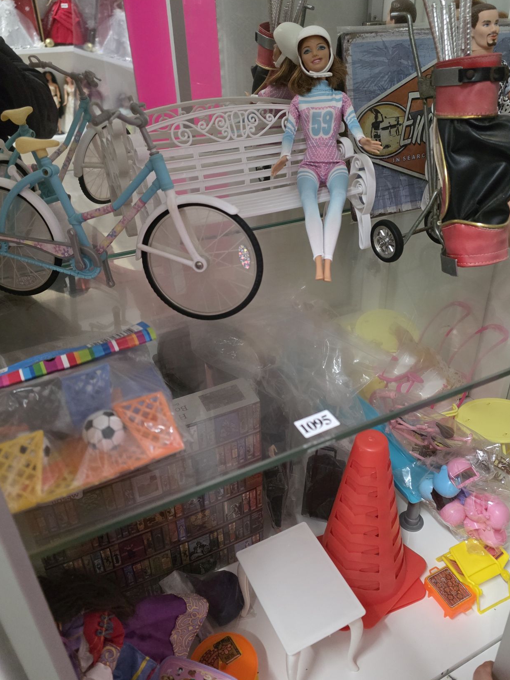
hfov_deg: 49.6
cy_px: 336
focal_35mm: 28
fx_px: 550
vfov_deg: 63.4
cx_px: 289
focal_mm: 6.3
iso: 2000
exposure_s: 1/100
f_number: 1.7
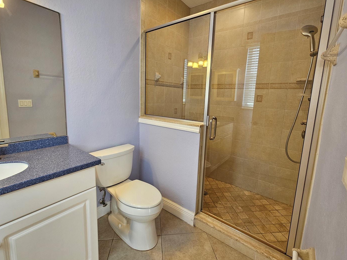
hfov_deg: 98.2
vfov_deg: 81.6
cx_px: 173
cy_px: 122
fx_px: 150
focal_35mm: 15
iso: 80
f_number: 2.2
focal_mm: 2.2
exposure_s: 1/60
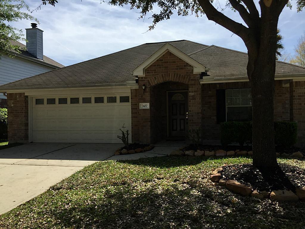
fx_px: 256
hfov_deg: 61.7
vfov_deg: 48.2
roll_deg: -0.4
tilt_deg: +0.3
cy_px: 114
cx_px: 152
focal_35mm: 29
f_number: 2.2
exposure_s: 1/2083
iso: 32
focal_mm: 4.15
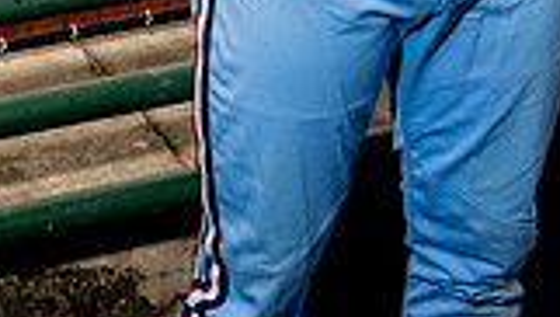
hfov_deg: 10.6
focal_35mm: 202
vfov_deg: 5.9
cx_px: 424
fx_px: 3003
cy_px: -373
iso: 400
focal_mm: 69
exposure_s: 1/250
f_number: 11
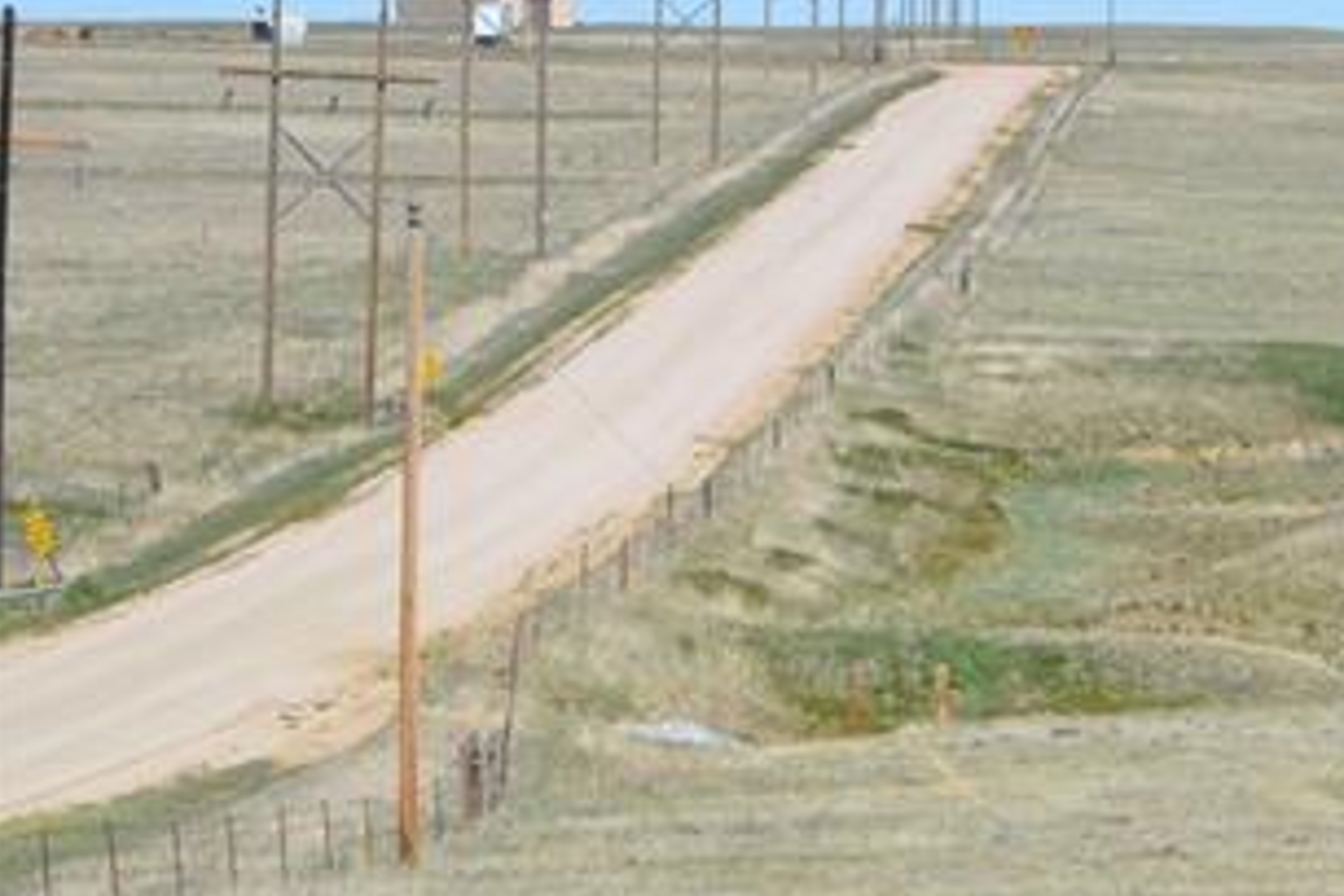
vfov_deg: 5.3
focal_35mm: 260
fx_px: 9706
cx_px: 2238
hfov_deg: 7.7
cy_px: 459
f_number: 9
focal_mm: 52
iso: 100
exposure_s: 1/320
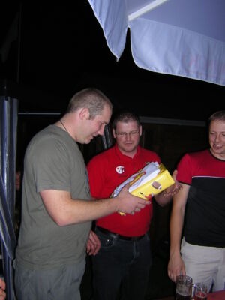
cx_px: 112
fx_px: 312
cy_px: 150
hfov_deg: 39.7
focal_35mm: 36
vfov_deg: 51.4
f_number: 2.6
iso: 136
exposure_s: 1/60.1
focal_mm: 4.7
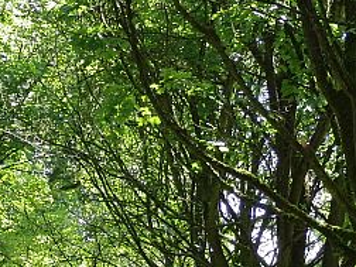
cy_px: 196
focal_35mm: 308
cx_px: 123
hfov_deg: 6.4
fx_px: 3168
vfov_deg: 4.8
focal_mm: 16.87
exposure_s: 1/80
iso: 100
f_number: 4.2
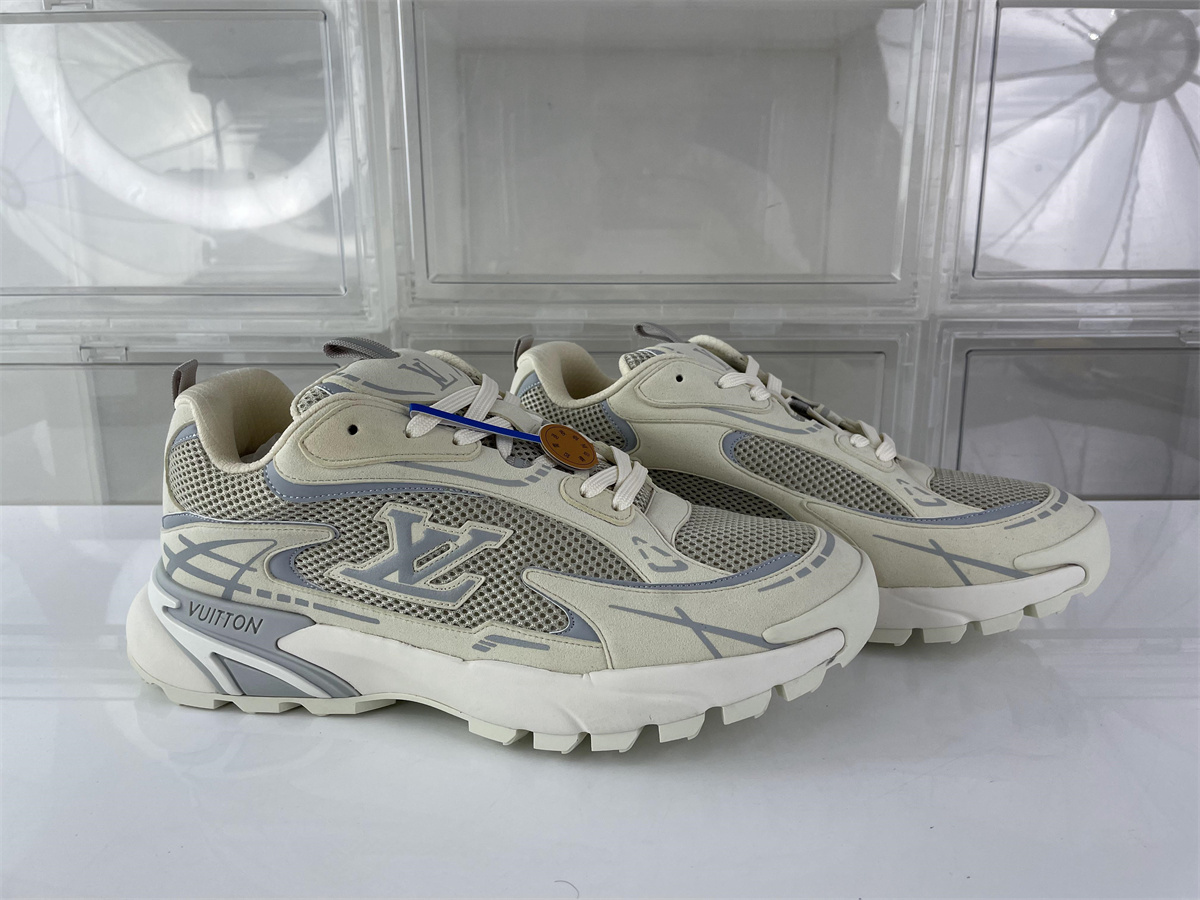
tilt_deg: -13.9
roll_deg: +0.2
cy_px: 450
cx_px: 600
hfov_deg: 67.3
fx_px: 901
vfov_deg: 53.1
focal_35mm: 26
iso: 32
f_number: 1.6
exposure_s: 1/477
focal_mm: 4.2
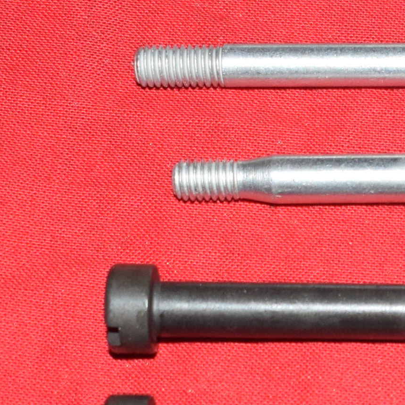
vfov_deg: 9.3
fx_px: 2489
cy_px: 380
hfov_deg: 9.1
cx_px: 564
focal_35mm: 188
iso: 1000
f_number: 5.6
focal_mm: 28
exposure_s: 1/160
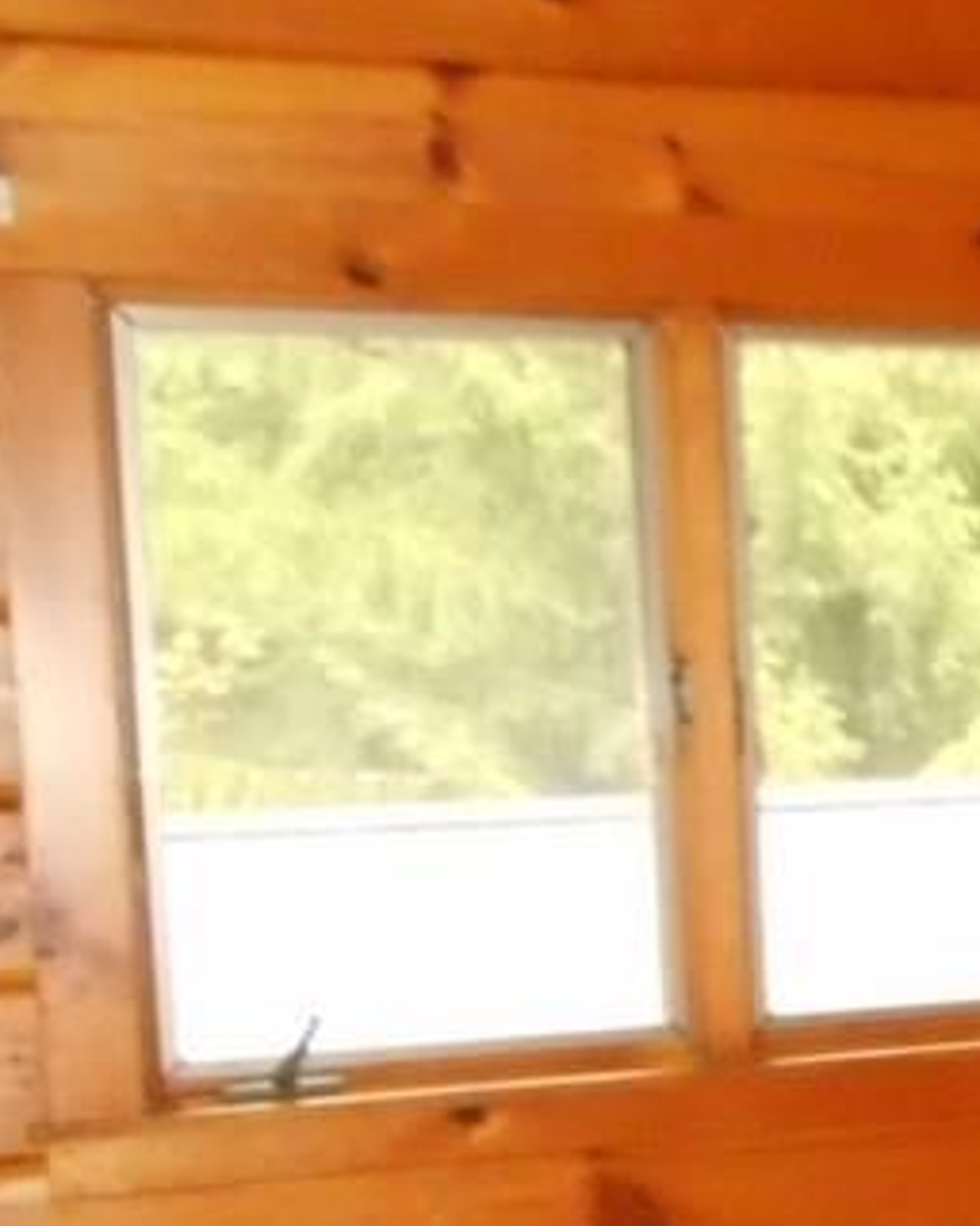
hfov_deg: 18.0
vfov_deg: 24.0
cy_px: 1000
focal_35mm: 78
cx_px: 1367
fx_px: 2828
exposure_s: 1/25
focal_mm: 4.5
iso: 1250
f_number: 3.7
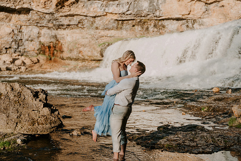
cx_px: 120
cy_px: 80
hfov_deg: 37.5
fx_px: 355
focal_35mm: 53
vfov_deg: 25.6
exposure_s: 1/640
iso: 160
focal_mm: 51.5
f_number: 2.8
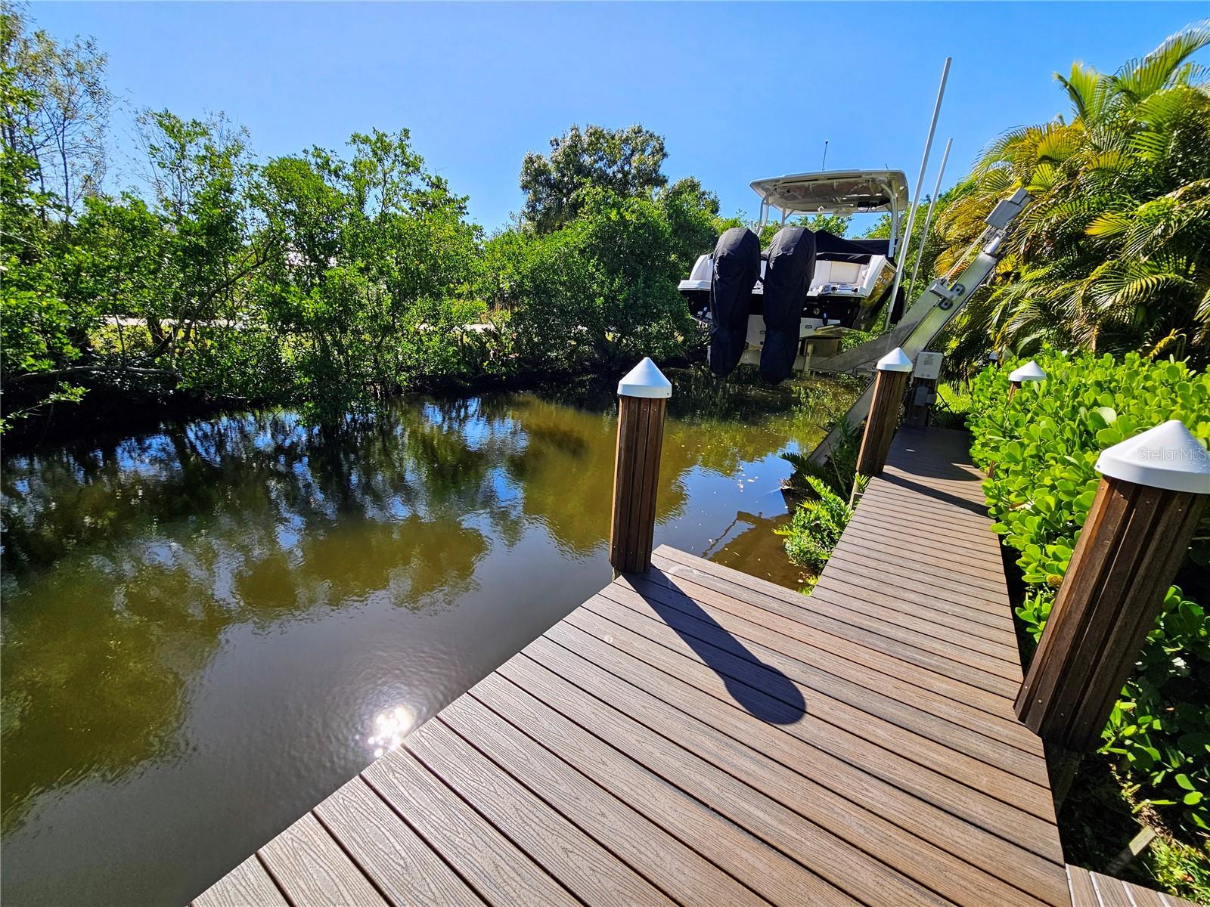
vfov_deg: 89.9
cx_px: 605
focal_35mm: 13
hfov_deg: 106.2
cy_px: 454
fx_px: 454
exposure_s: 1/1307
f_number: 2.2
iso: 50
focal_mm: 2.2
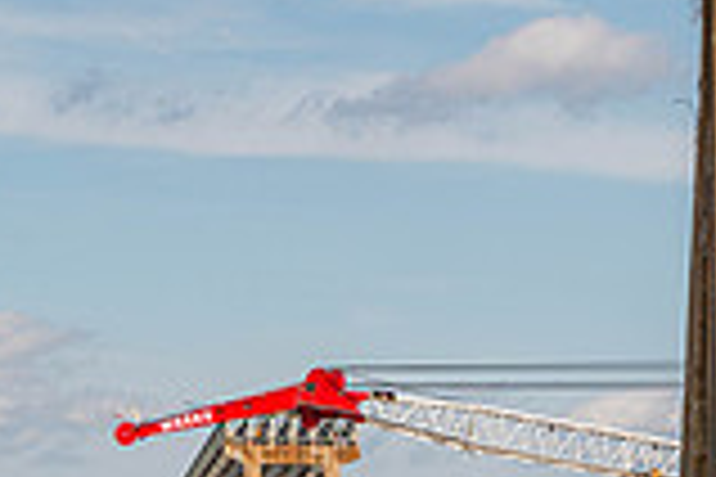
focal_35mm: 292
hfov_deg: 7.0
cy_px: 351
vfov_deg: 4.7
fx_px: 5807
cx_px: 851
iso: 64
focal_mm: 78
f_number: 8
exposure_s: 1/320
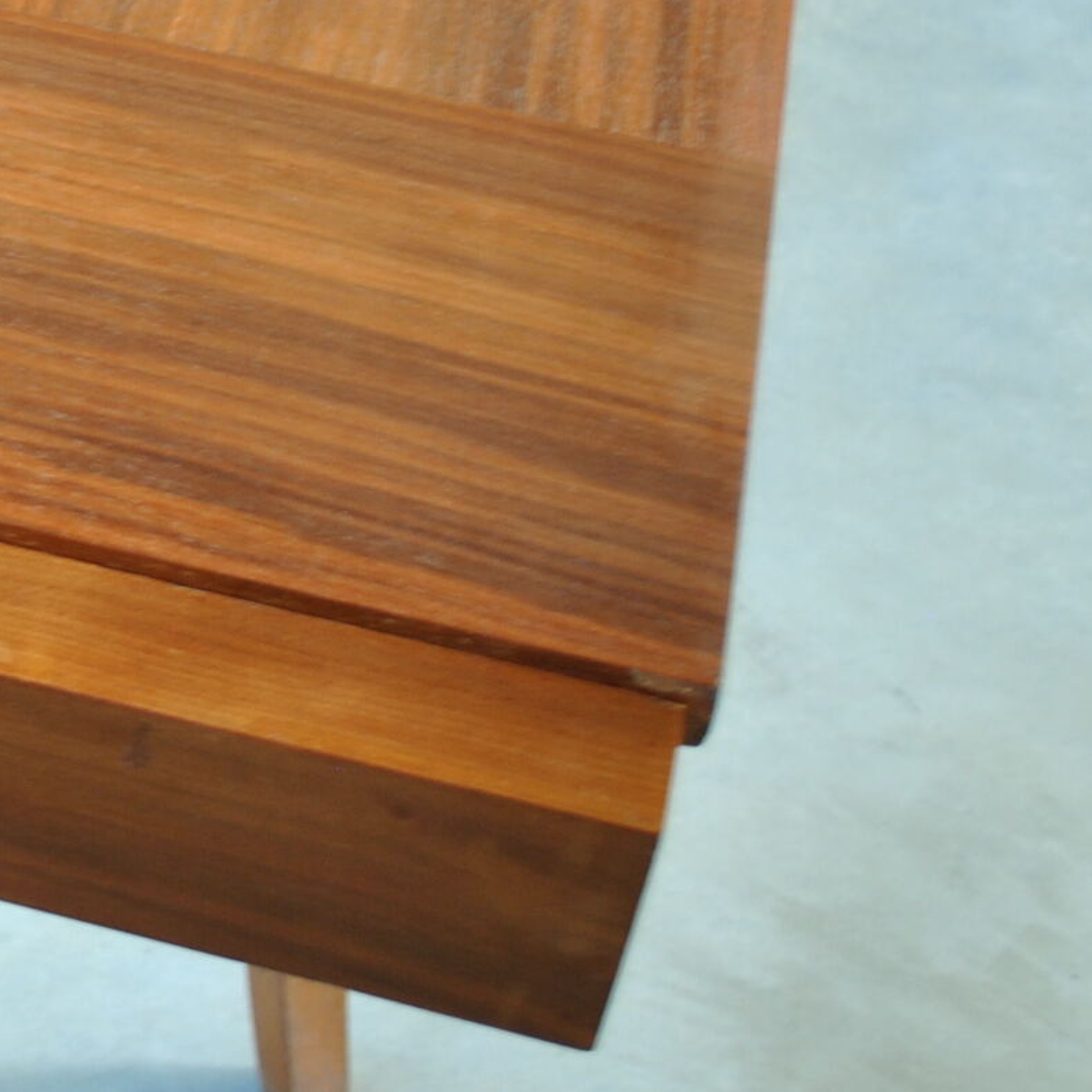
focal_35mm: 112
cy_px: 219
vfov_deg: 15.5
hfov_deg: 14.1
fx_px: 3997
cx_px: -759
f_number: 4.5
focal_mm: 24
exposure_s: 1/13
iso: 200
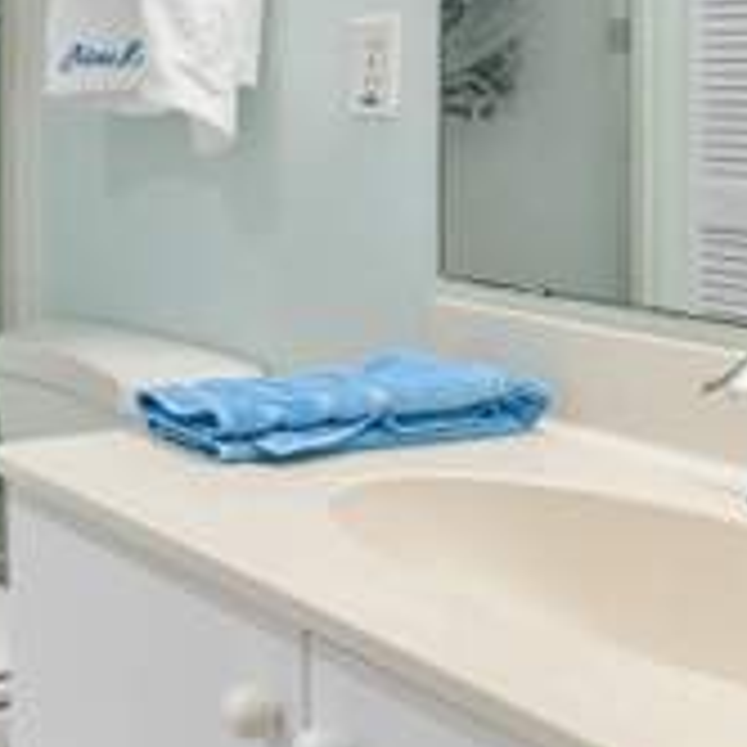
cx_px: -212
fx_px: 1348
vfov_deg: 29.8
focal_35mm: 55
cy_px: 86
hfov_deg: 26.5
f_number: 8
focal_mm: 15
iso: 200
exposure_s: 1/5
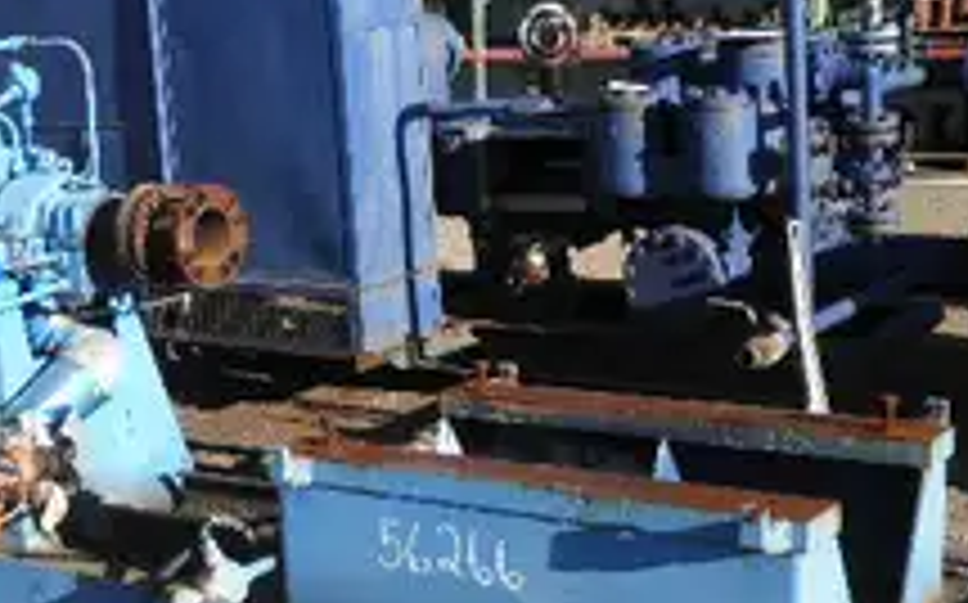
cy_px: 346
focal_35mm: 69
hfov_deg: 29.3
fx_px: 1819
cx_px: 239
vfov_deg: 18.8
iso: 64
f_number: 3.2
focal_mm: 6.1
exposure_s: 1/500
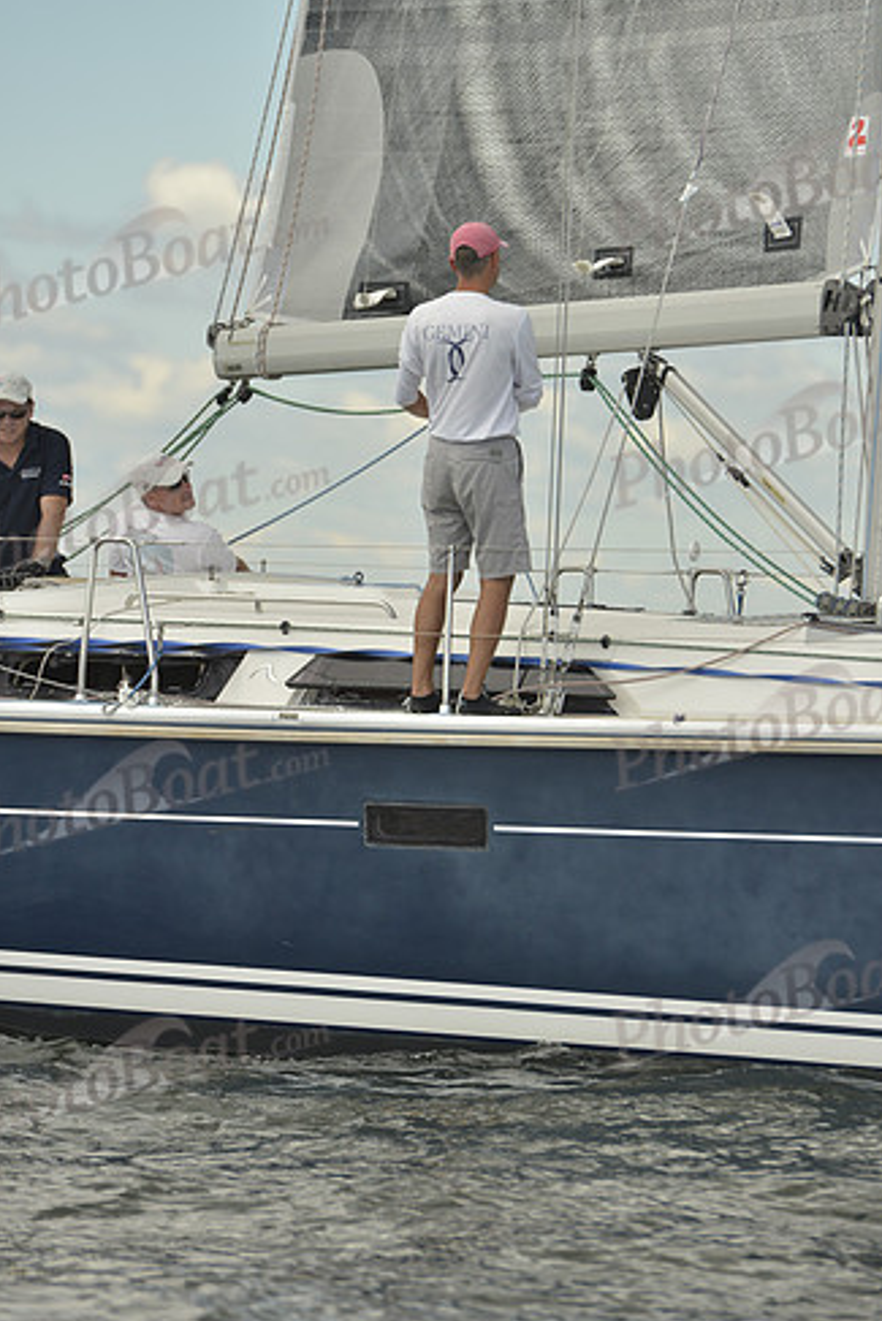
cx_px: 471
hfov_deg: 5.8
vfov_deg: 8.6
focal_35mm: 238
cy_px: 618
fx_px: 8740
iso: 200
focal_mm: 200
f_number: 6.3
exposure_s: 1/1000
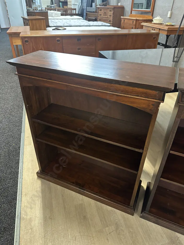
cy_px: 122
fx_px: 170
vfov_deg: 71.6
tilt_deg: -33.4
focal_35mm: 24
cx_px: 92
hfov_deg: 56.8
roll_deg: -2.8
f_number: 1.78
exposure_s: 1/50
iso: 400
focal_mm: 6.86
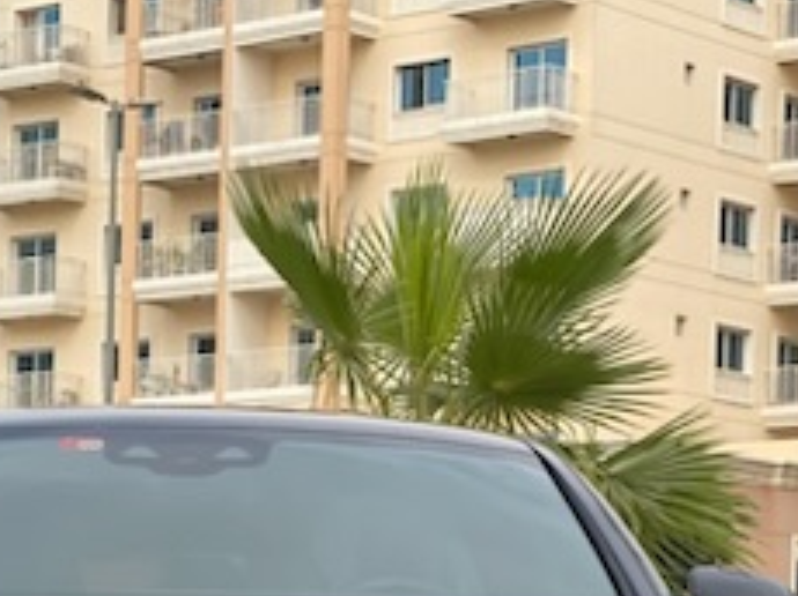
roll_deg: -0.7
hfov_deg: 13.5
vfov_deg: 10.0
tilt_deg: -1.0
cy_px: 807
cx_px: 114
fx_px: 3339
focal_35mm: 145
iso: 20
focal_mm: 6
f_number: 2
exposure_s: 1/615
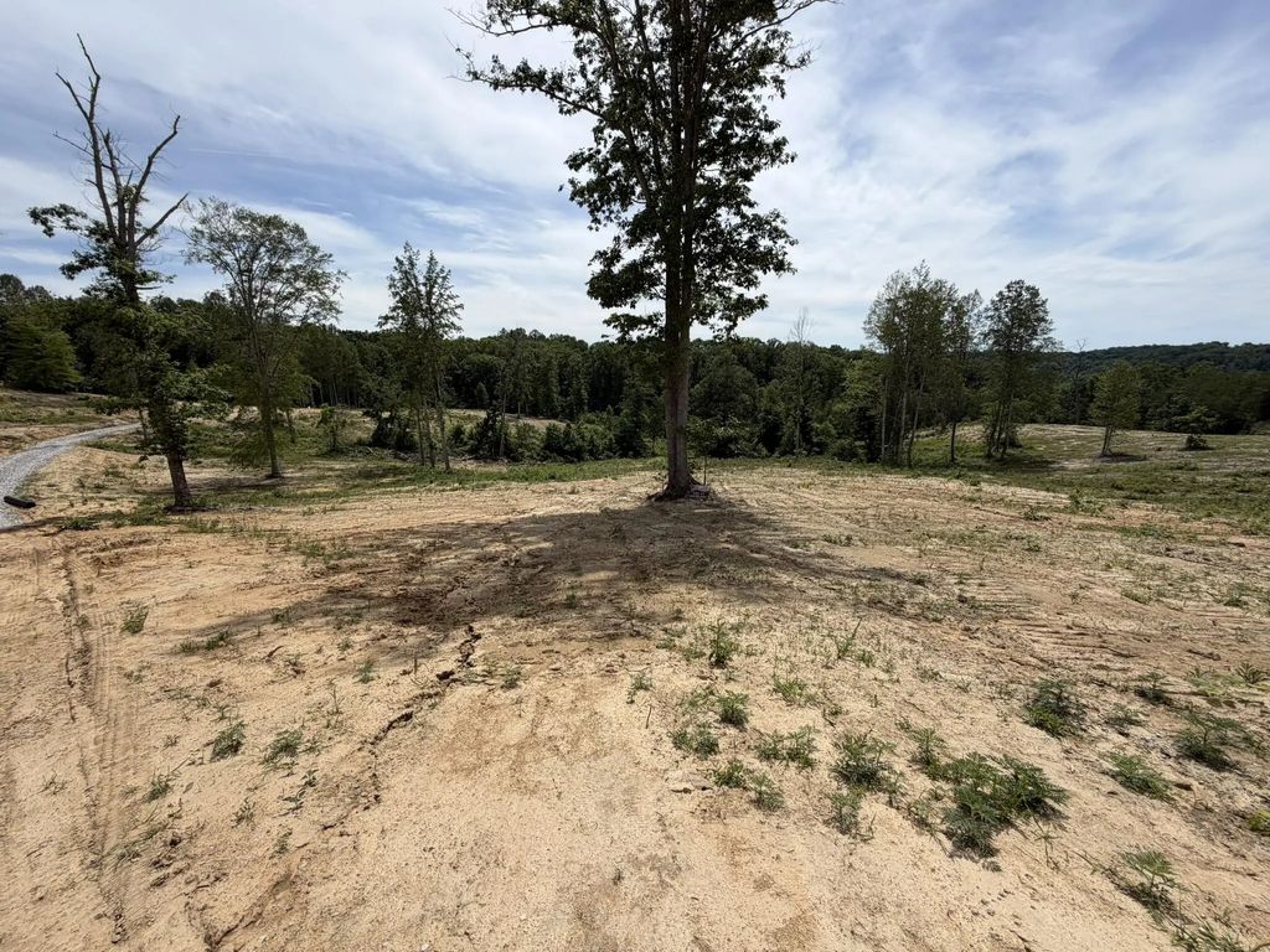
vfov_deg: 85.7
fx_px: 514
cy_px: 476
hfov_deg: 102.1
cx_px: 635
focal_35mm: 14
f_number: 2.2
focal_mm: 2.22
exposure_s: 1/1431
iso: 20
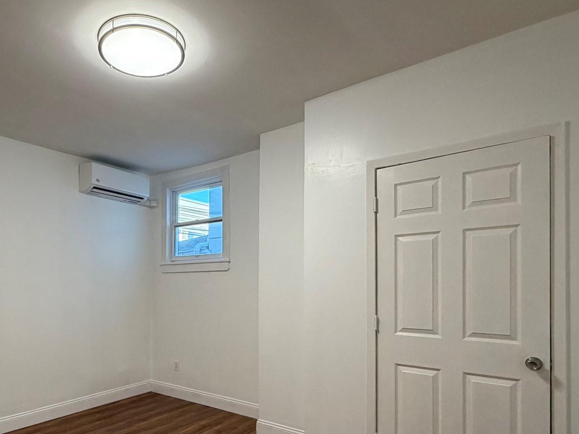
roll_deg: +0.4
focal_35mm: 24
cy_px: 286
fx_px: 401
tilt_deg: +0.1
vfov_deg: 55.7
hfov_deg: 69.7
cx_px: 196
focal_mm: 2.22
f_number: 2.2
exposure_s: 1/60
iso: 250
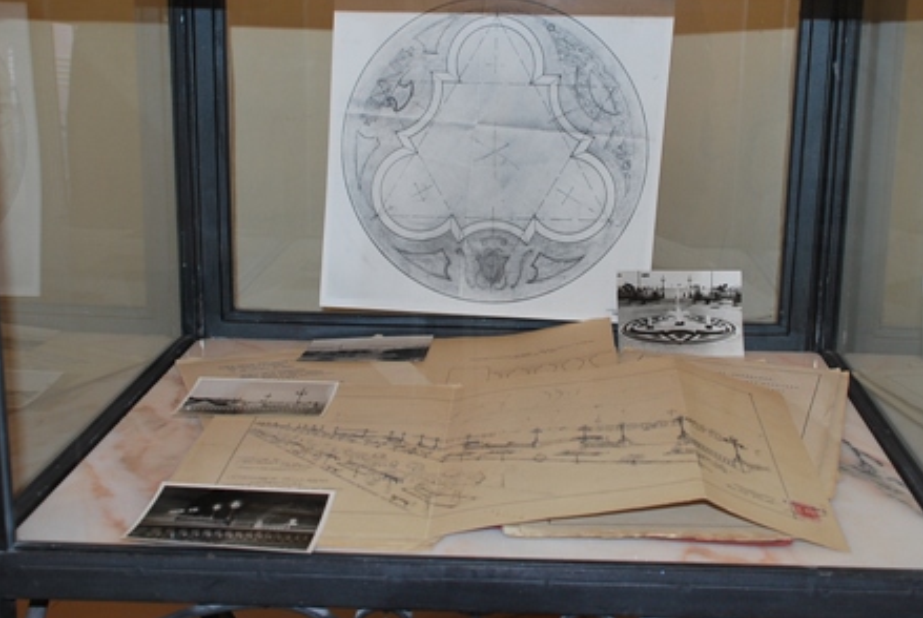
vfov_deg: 27.5
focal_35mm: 49
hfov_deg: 40.3
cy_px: 240
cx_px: 507
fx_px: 1258
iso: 200
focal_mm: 24
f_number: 4
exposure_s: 1/60
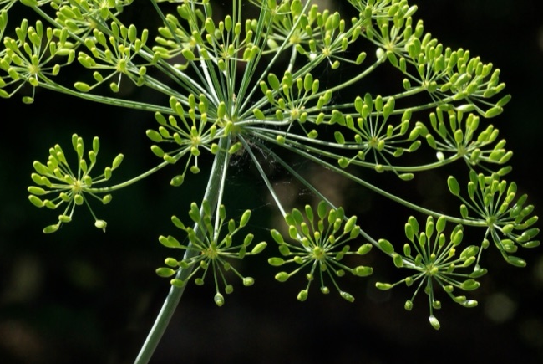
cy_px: 118
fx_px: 3921
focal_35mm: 260
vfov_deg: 5.3
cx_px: 218
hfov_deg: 7.9
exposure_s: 1/125
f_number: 19
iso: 400
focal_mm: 125
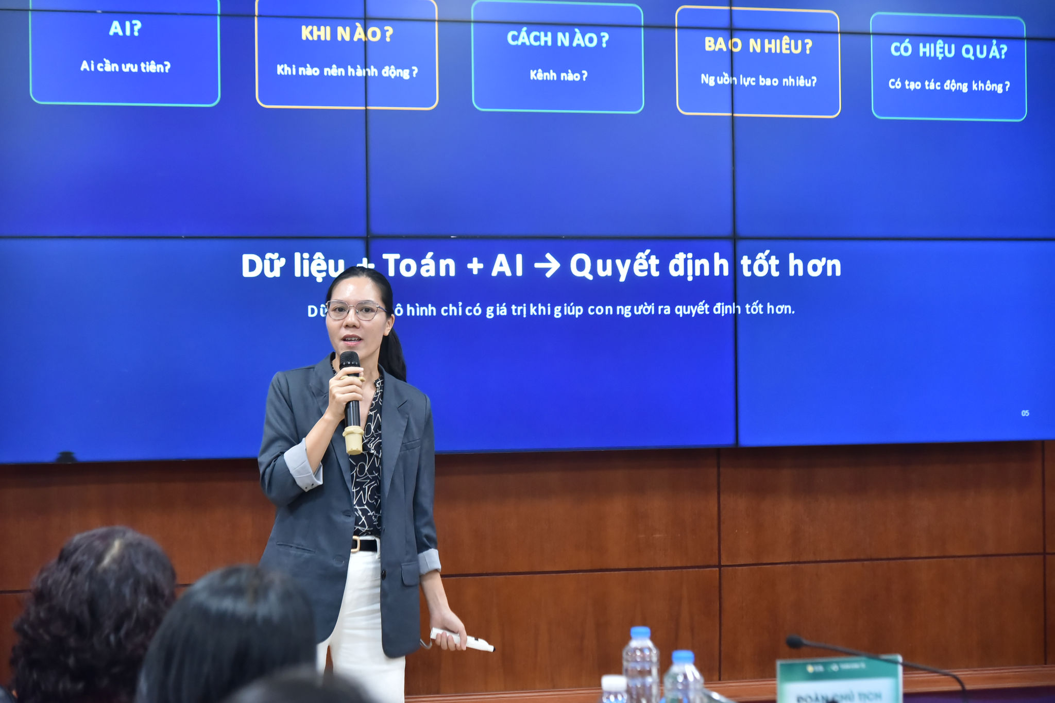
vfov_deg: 20.6
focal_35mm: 66
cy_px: 352
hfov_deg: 30.5
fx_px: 1934
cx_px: 528
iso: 3200
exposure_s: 1/200
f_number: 4.5
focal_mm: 66
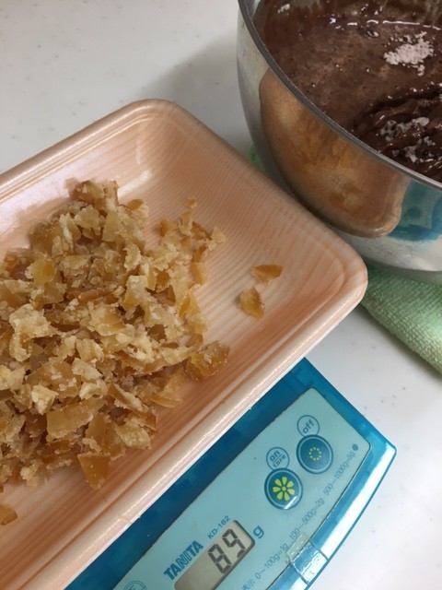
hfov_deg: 48.2
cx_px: 221
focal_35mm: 29
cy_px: 295
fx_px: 494
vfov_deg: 61.7
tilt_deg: -62.2
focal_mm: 4.15
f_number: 2.2
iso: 50
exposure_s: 1/30
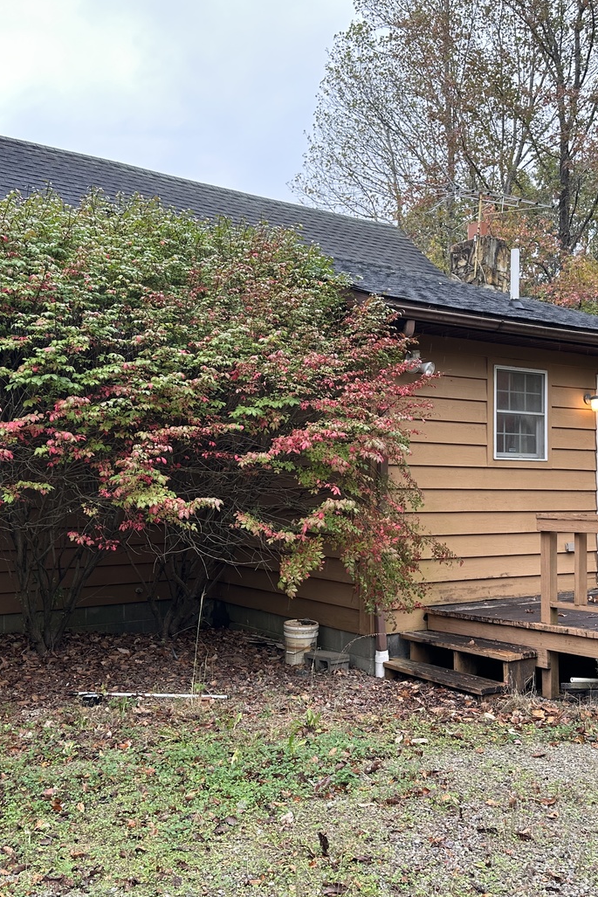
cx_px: 313
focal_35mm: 35
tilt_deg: +2.2
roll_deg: -0.1
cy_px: 452
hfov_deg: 37.9
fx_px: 872
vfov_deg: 54.4
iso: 80
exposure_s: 1/181
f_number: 1.78
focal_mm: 6.86
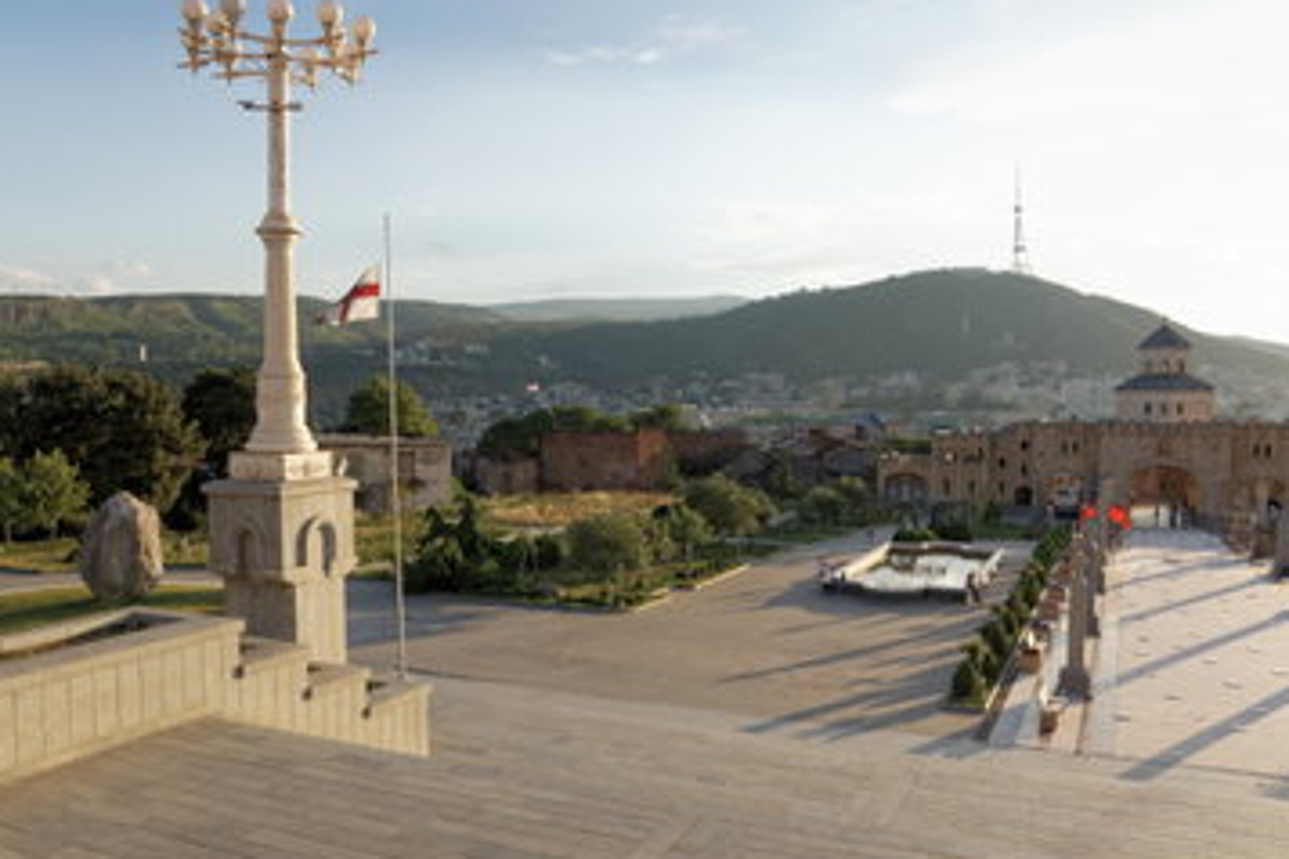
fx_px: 1023
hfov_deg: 64.4
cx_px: 639
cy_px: 466
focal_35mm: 29
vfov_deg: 45.5
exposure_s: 1/125
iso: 100
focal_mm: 17
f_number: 7.1
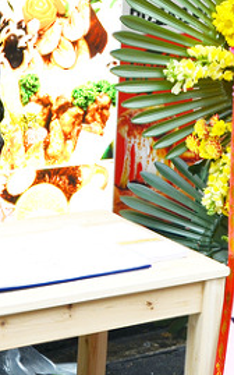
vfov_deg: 18.9
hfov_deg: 12.2
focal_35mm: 107
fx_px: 1092
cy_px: -13
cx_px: 161
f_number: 3.5
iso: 100
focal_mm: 20
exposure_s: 1/40
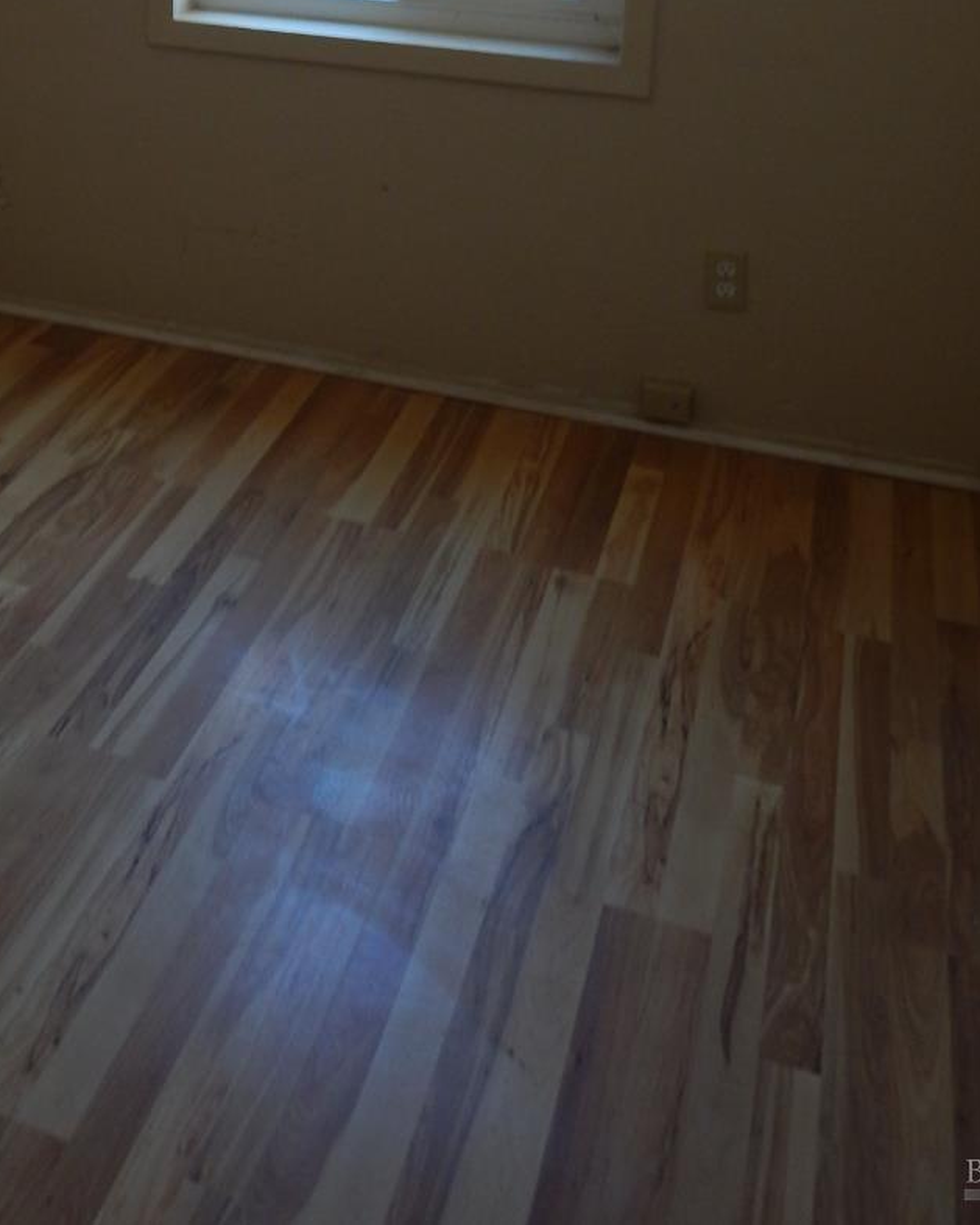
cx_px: 217
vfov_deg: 40.4
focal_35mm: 41
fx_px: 1486
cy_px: 58
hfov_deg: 35.5
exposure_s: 1/60
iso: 125
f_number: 3
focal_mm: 4
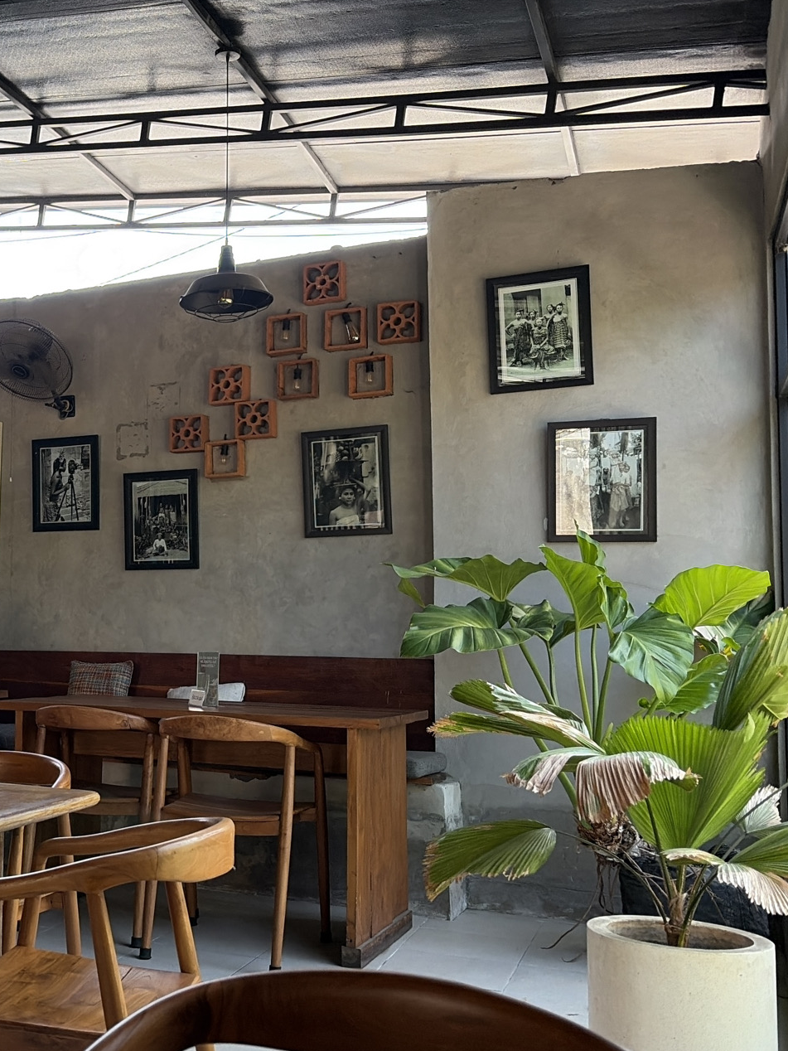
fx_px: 1244
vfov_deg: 45.8
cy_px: 543
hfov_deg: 32.5
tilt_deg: +5.2
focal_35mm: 41
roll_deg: +0.0
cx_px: 14
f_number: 1.6
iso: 125
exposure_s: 1/201
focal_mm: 5.96
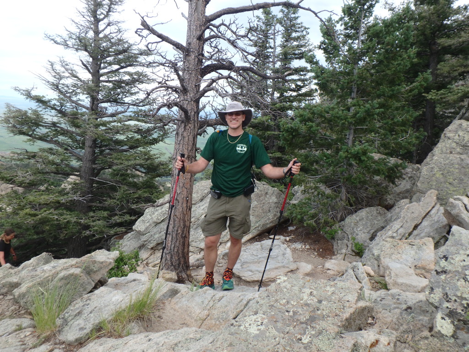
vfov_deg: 54.9
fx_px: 339
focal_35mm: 25
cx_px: 234
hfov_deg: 69.4
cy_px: 176
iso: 125
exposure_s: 1/250
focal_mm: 4.5
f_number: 4.1
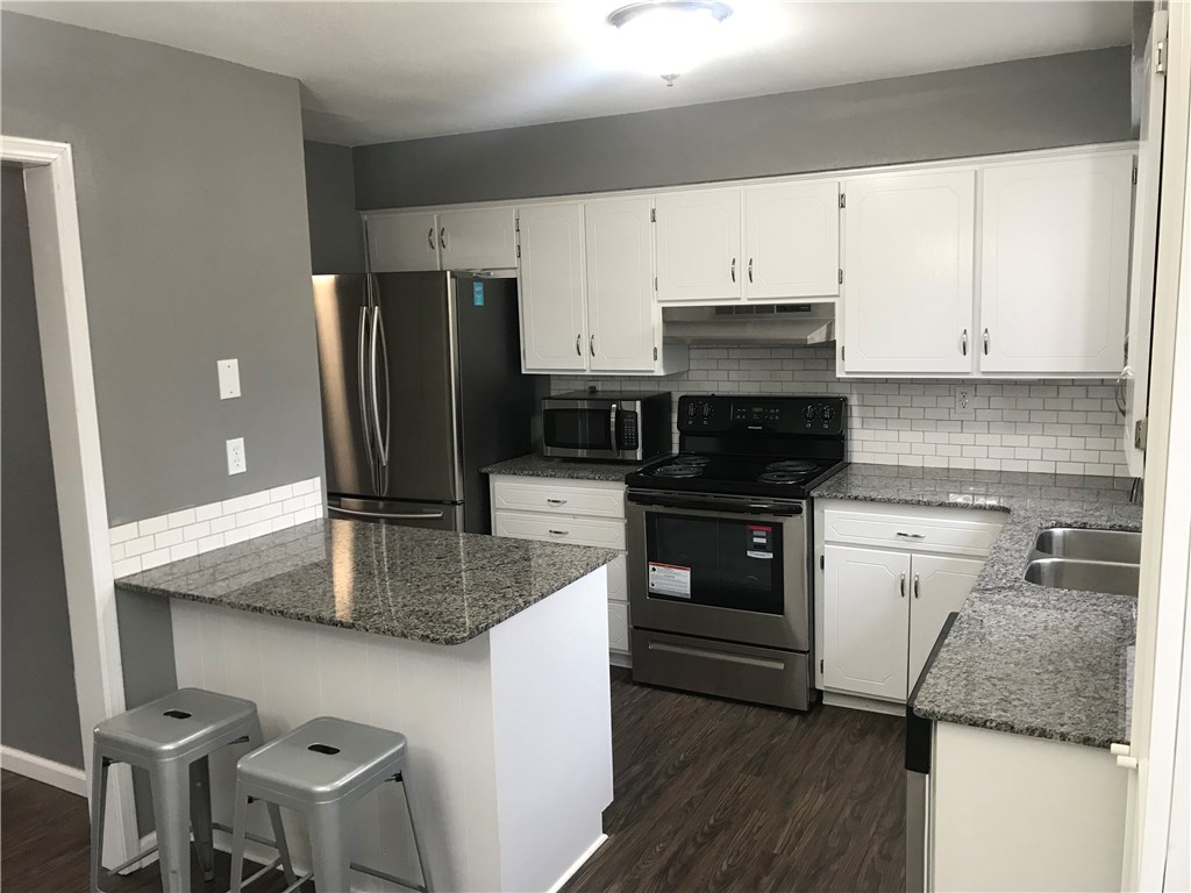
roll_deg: +2.8
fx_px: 963
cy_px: 446
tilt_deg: -10.1
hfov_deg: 63.4
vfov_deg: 49.7
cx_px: 596
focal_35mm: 28
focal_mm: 3.99
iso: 40
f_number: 1.8
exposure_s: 1/24
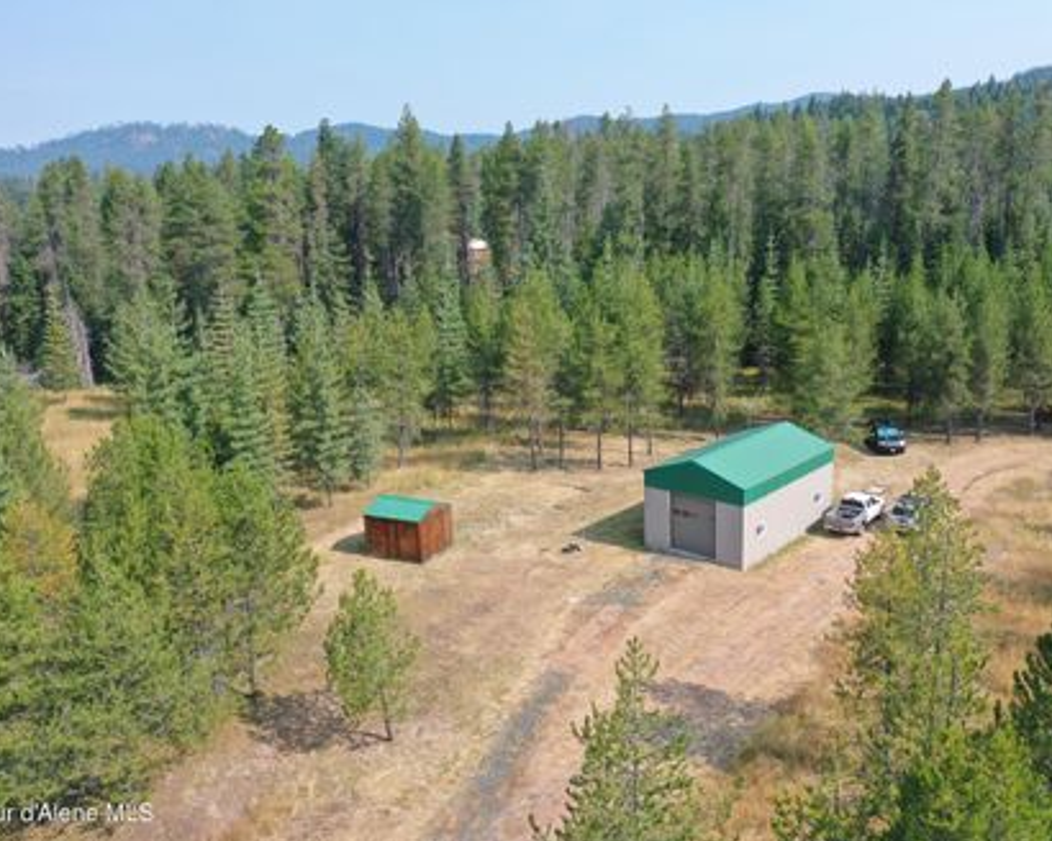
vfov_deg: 45.8
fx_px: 996
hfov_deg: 55.5
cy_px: 424
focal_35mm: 32
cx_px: 588
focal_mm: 10.26
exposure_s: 1/320
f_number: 5
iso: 100
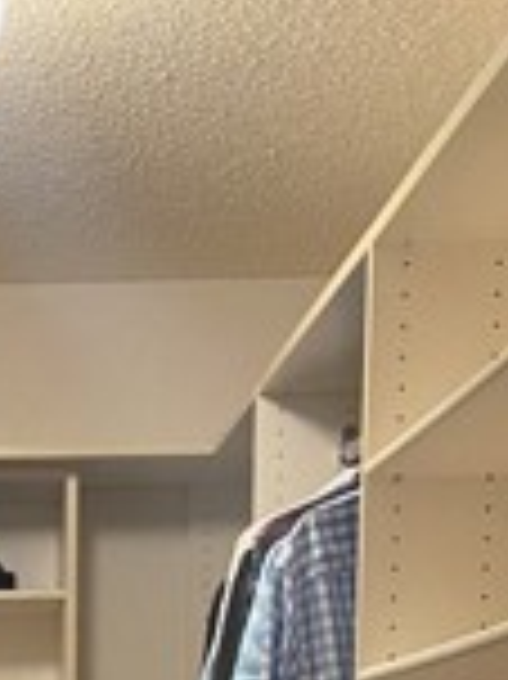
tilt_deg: -8.0
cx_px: -63
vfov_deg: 15.8
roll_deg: +0.7
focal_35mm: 110
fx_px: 2155
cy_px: 1148
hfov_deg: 13.2
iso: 400
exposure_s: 1/60
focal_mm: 4.25
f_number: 1.8
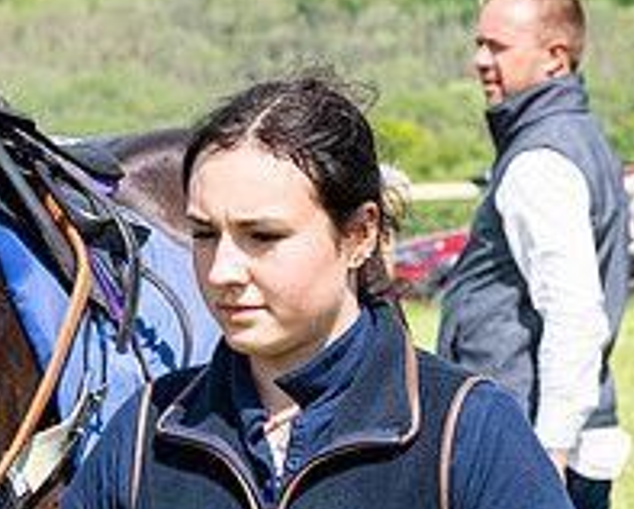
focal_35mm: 304
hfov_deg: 6.4
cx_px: 248
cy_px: 278
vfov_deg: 5.1
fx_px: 5710
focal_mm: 71
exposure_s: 1/3200
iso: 800
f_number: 8
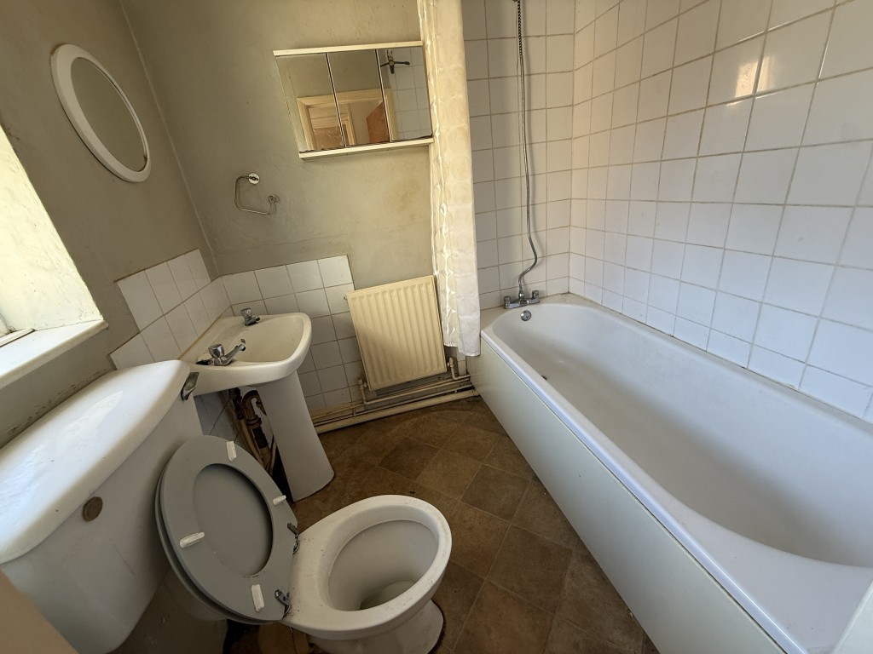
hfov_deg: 102.1
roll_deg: +7.4
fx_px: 353
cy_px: 327
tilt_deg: -22.3
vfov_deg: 85.7
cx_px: 436
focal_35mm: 14
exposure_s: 1/99
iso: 160
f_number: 2.2
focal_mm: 2.22
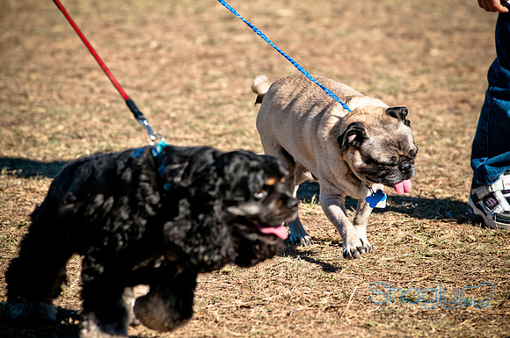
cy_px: 169
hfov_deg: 6.9
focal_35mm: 300
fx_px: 4244
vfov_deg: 4.6
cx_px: 255
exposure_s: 1/800
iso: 200
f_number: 5
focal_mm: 200
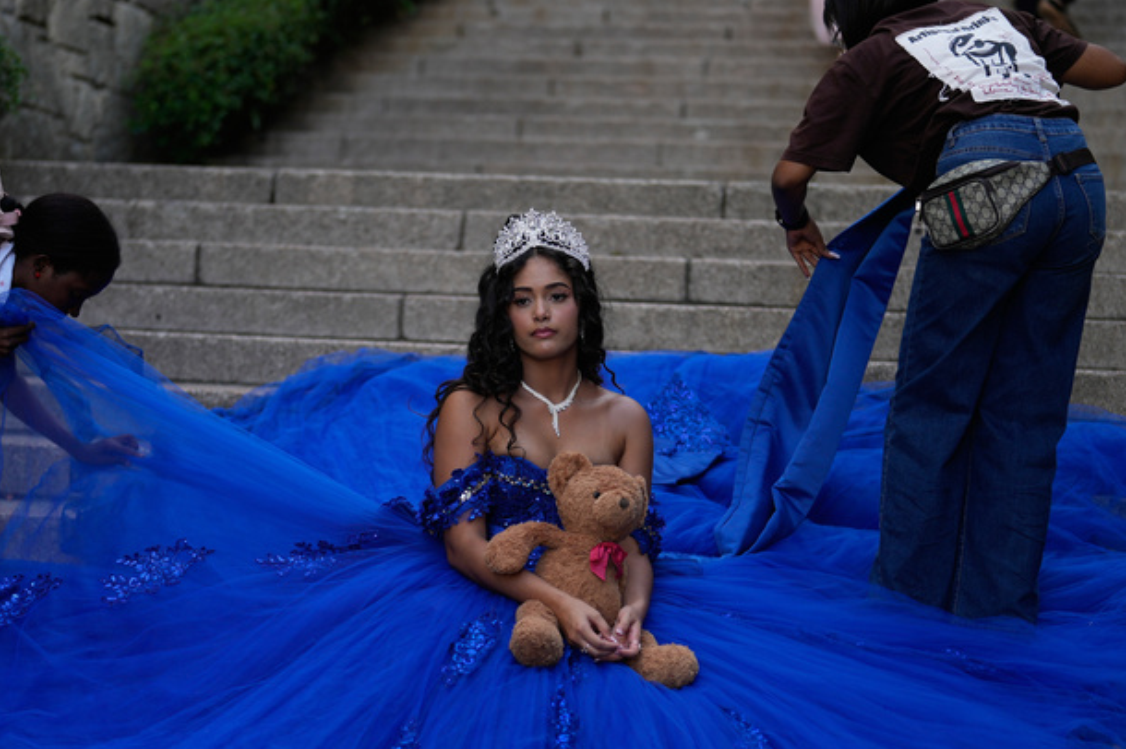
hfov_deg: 24.2
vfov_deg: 16.2
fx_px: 2626
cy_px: 493
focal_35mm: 84
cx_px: 541
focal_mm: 50
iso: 200
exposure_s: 1/1600
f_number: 1.4
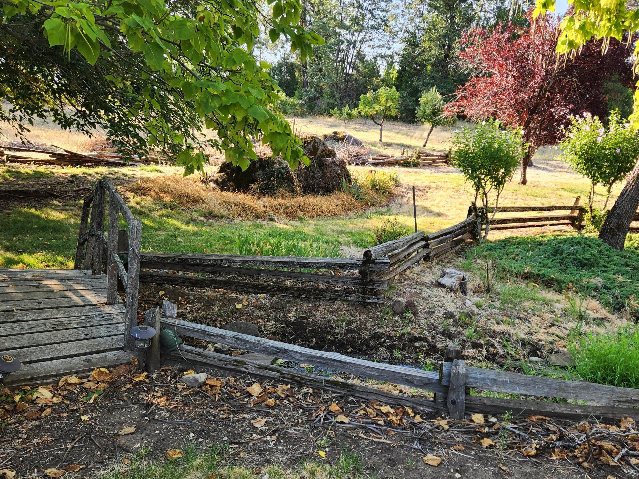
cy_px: 296
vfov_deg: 47.8
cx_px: 334
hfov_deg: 61.6
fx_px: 535
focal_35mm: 29
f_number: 1.8
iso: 25
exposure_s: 1/180
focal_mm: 5.4
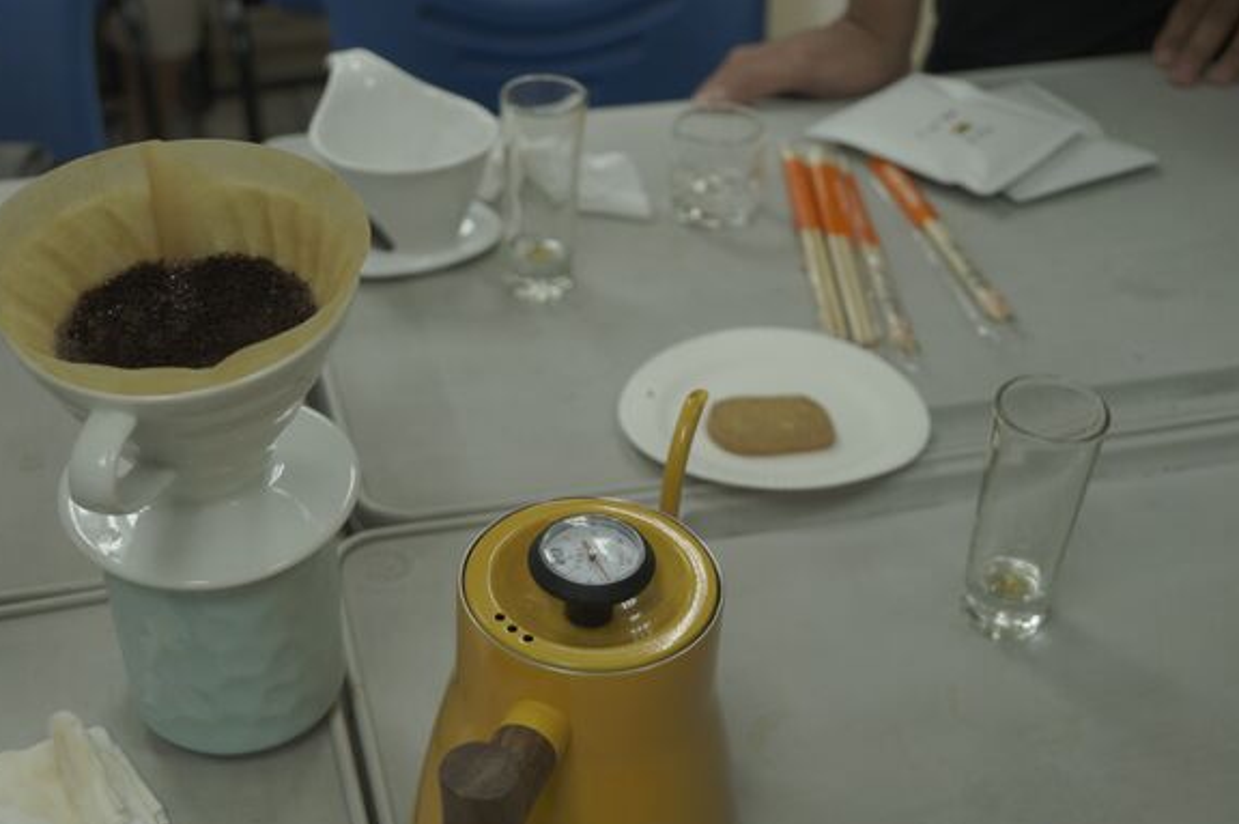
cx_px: 531
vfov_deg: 26.4
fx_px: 1754
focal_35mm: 51
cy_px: 461
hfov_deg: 38.8
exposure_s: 1/30
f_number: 4
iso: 100
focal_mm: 28
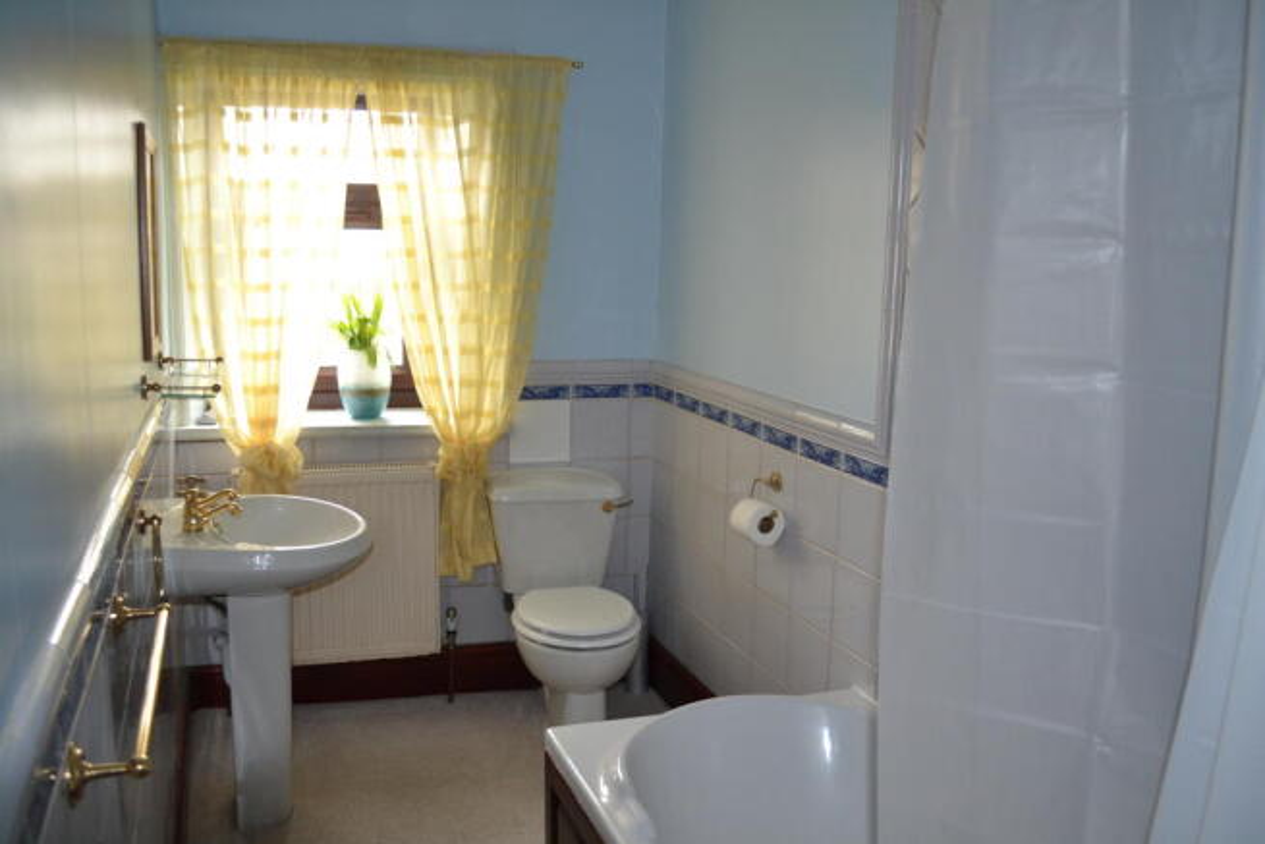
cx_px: 632
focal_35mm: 30
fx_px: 1054
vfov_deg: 43.6
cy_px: 422
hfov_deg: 61.9
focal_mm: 20
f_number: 3.8
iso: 1000
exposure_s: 1/60
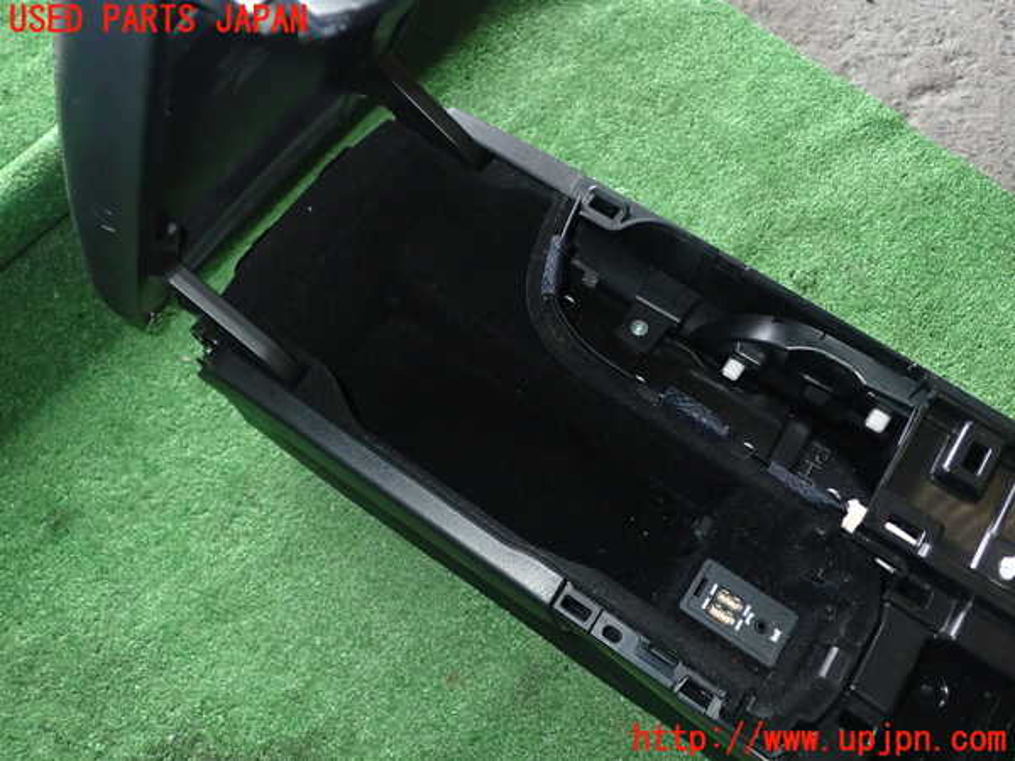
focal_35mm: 30
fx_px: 880
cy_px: 380
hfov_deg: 60.0
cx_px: 508
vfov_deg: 46.8
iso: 400
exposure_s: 1/30
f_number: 6.3
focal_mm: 5.4
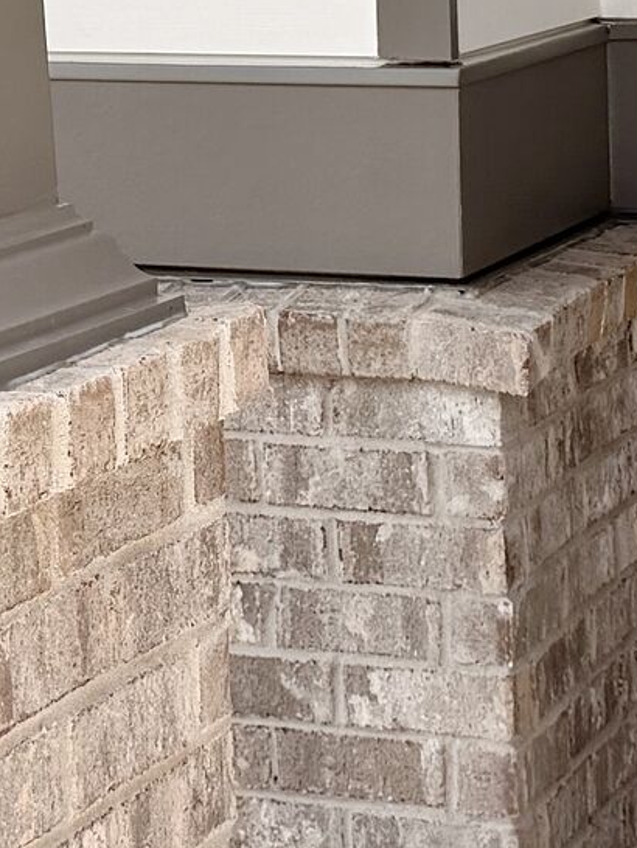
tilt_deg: -1.7
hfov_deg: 10.9
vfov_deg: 14.1
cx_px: 61
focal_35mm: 135
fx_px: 3310
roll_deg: +2.2
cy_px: -205
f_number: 1.78
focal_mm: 6.76
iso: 80
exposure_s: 1/2000
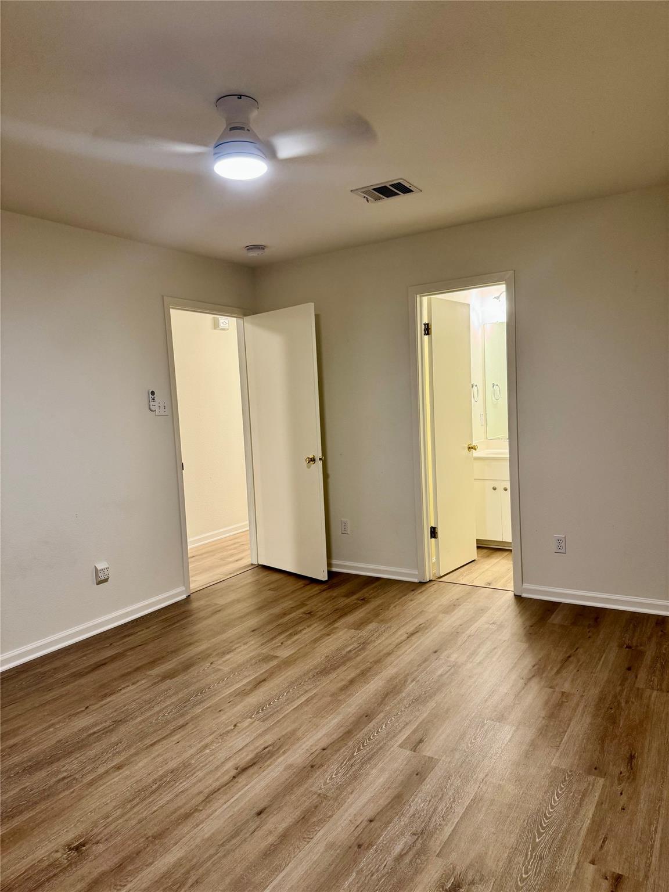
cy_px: 446
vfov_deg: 71.6
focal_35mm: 24
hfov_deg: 56.8
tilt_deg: -4.7
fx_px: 618
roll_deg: +3.5
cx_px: 334
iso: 200
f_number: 1.78
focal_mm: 6.76
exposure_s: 1/60
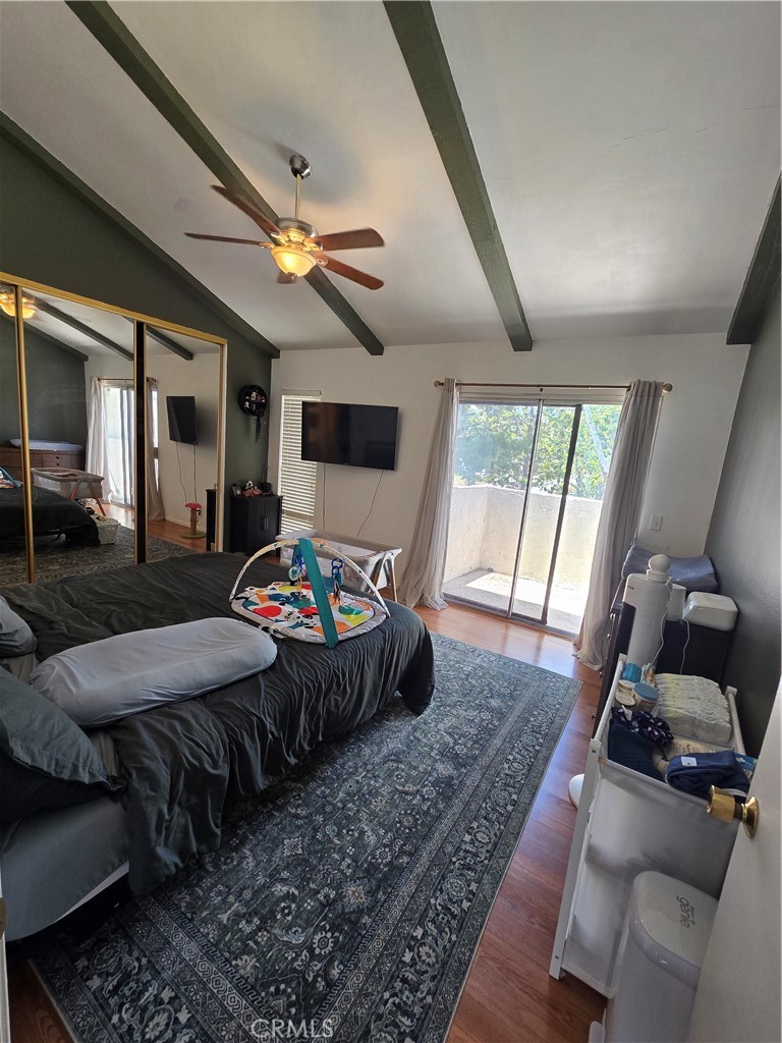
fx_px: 392
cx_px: 391
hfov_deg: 89.9
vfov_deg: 106.2
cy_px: 522
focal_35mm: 13
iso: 80
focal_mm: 2.2
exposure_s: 1/60
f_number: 2.2
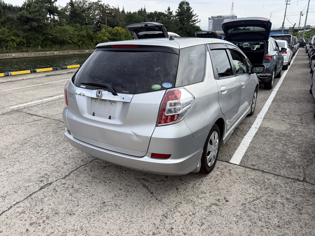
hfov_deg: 71.6
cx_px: 158
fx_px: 218
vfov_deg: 56.8
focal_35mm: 24
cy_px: 118
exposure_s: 1/2907
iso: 80
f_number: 1.78
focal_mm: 6.76
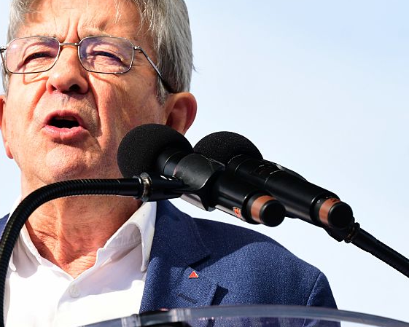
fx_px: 4976
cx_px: 106
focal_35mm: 411
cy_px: 158
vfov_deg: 3.8
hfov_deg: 4.7
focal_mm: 160
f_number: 6.3
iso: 320
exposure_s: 1/500
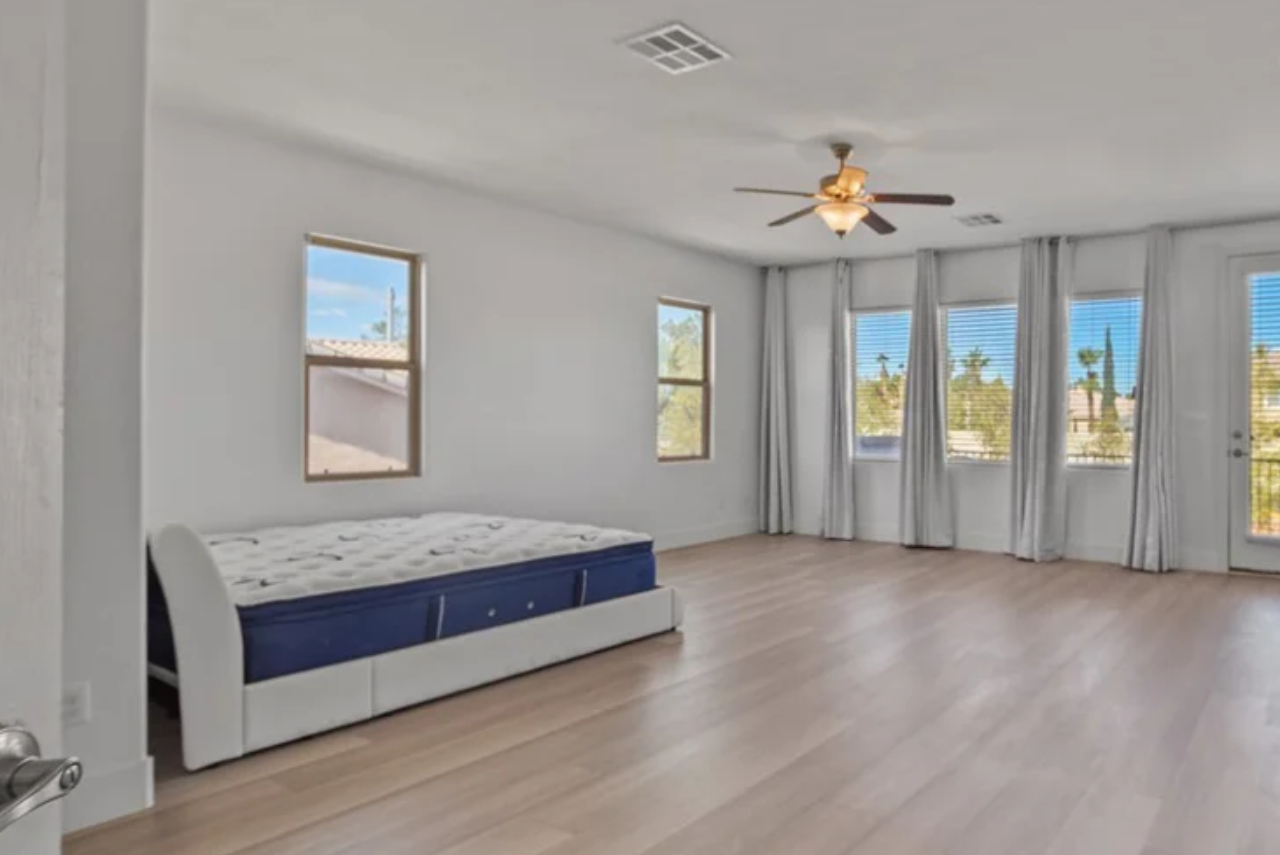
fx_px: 747
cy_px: 432
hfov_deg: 78.1
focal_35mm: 21
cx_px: 870
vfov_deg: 59.5
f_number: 8
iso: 400
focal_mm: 10
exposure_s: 1/6
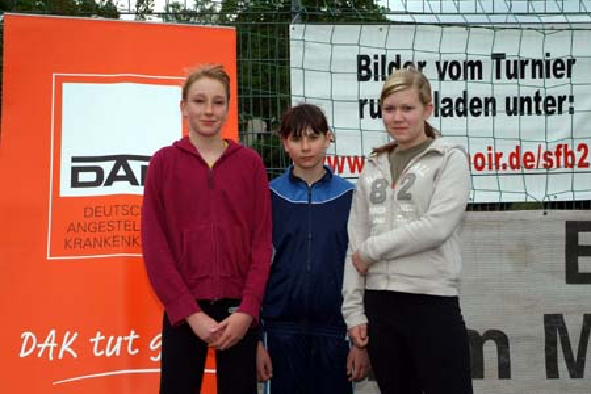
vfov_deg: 23.8
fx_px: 936
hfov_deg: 35.1
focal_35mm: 57
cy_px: 197
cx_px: 296
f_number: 16
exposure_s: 1/125
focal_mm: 38
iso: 400
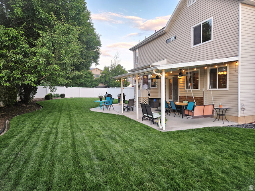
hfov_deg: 73.9
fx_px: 169
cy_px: 96
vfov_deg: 58.9
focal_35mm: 23
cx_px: 128
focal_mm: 5.4
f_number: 1.8
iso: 125
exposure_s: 1/180
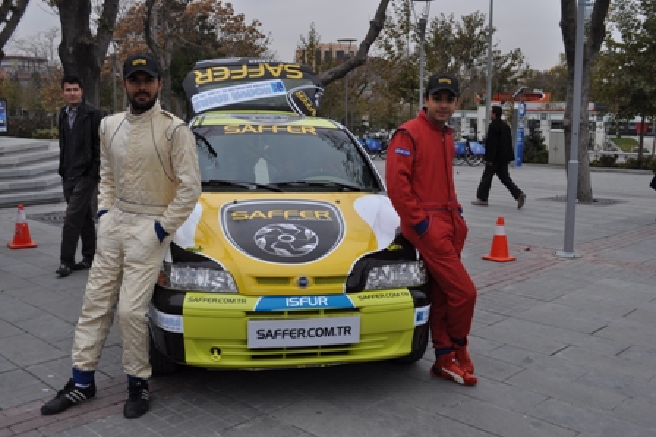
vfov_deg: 34.2
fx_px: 710
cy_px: 218
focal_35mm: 39
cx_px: 328
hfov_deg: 49.6
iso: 200
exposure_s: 1/160
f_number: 6.3
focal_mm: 26
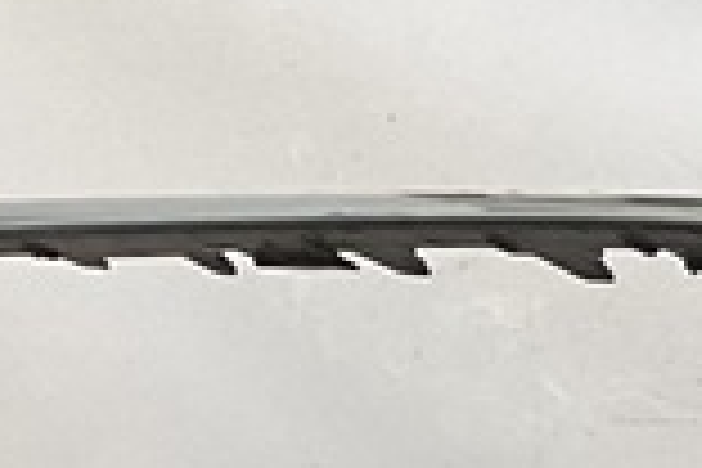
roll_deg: +4.5
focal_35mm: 195
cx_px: 2210
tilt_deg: -25.3
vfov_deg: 6.2
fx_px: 3802
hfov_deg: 8.5
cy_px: 1670
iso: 40
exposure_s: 1/120
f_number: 1.8
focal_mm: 3
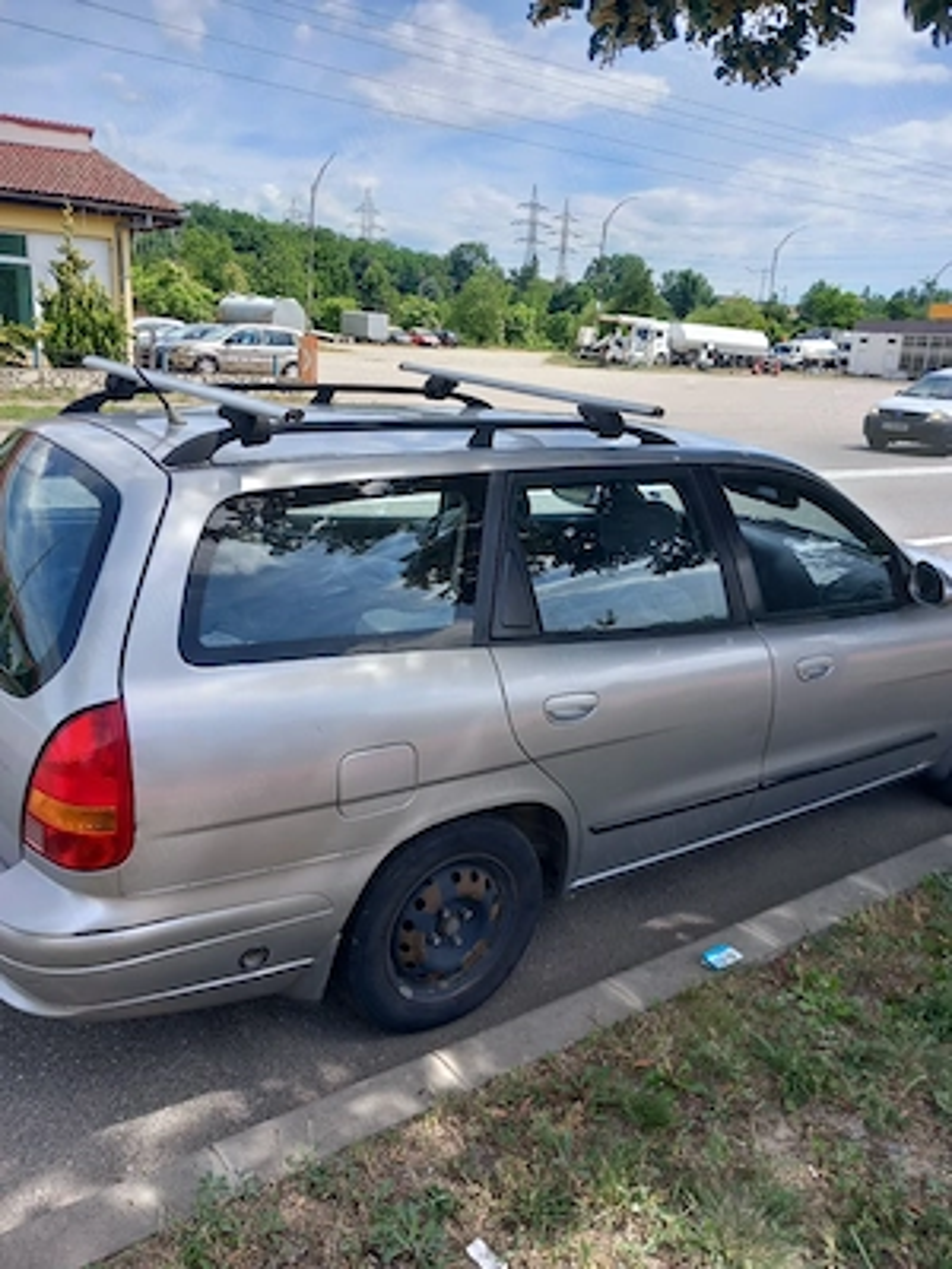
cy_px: 634
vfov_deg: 65.3
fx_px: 990
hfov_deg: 51.4
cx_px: 476
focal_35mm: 27
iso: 20
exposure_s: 1/250
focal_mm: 4
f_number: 1.8
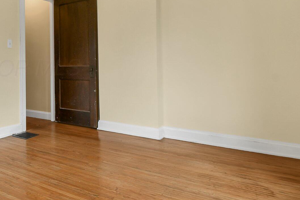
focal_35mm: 29
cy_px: 67
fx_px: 242
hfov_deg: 54.3
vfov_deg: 44.3
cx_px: 23
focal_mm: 10
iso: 640
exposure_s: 1/25
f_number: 7.1
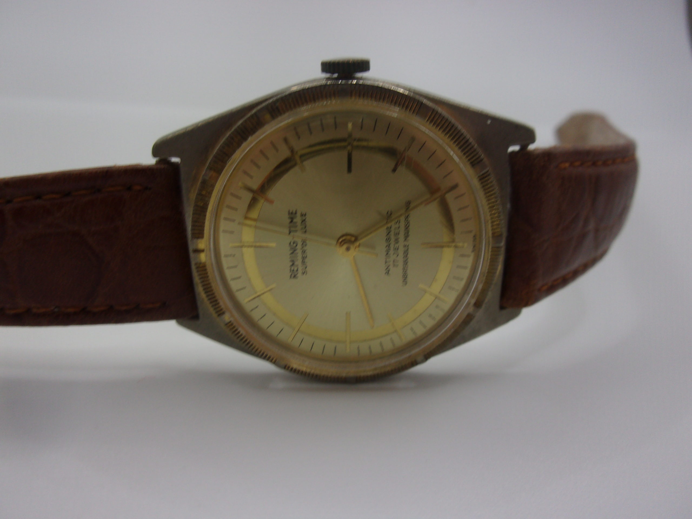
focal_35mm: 28
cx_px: 346
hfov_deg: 63.4
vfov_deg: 49.7
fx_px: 560
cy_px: 260
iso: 80
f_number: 3.9
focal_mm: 5.1
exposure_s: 1/45
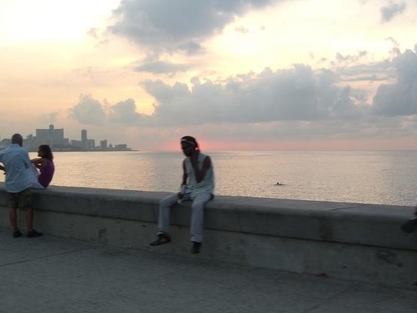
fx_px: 542
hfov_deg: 42.1
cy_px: 175
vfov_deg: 32.1
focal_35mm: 45
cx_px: 215
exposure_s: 1/100
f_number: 2.8
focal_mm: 7.9
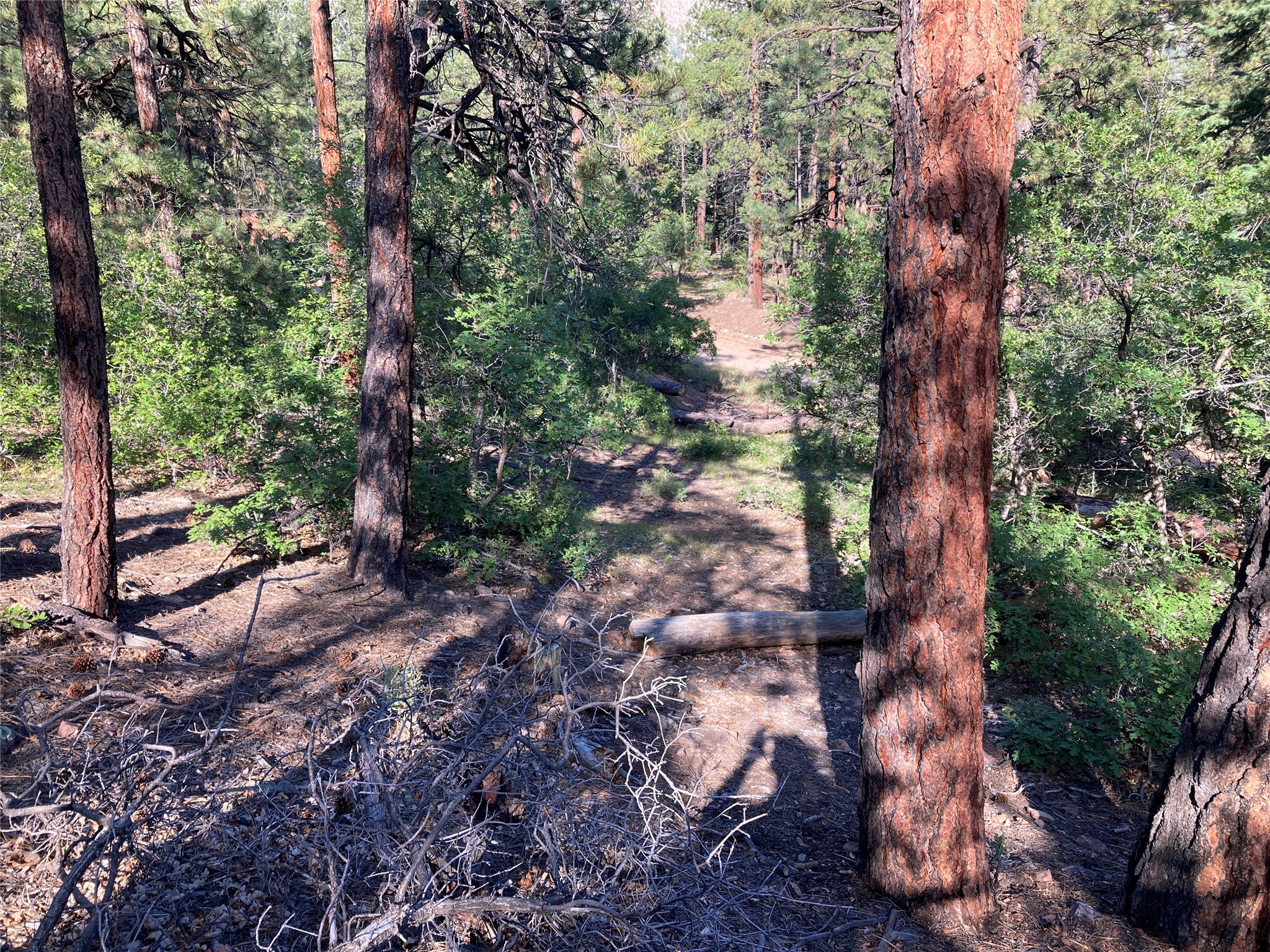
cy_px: 476
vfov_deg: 49.7
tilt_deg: -13.8
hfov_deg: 63.4
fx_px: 1027
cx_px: 635
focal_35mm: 28
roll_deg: +2.5
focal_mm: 3.99
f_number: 1.8
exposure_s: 1/144
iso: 20
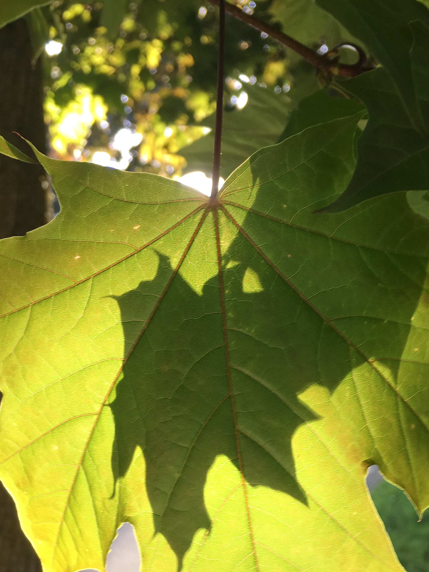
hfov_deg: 32.1
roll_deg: +0.6
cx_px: 263
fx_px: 743
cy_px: 370
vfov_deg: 41.7
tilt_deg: -0.3
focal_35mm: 45
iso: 25
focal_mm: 4.15
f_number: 2.2
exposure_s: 1/60
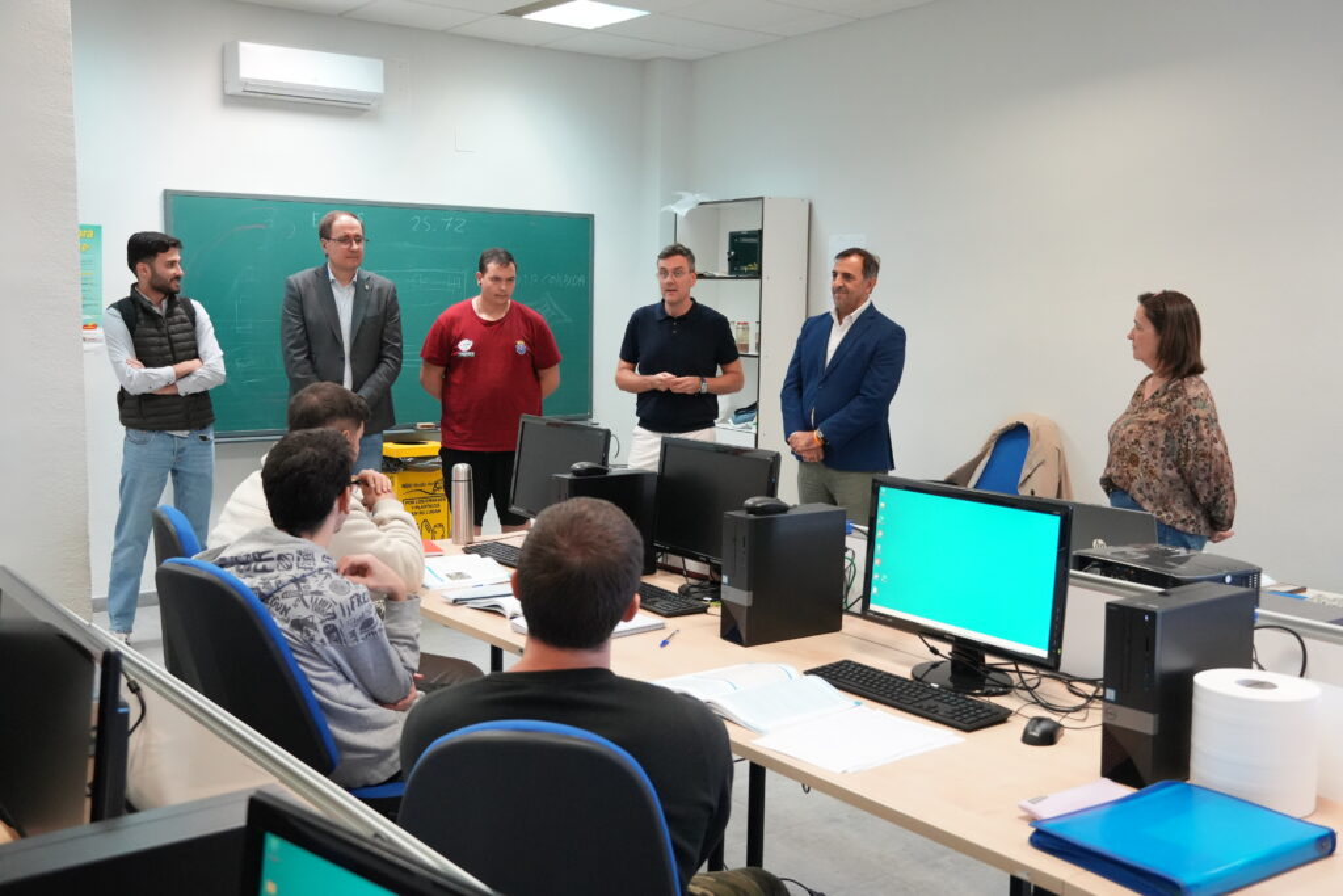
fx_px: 1343
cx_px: 672
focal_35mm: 36
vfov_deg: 36.9
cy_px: 448
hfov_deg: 53.1
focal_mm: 24
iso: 3200
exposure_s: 1/160
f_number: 4
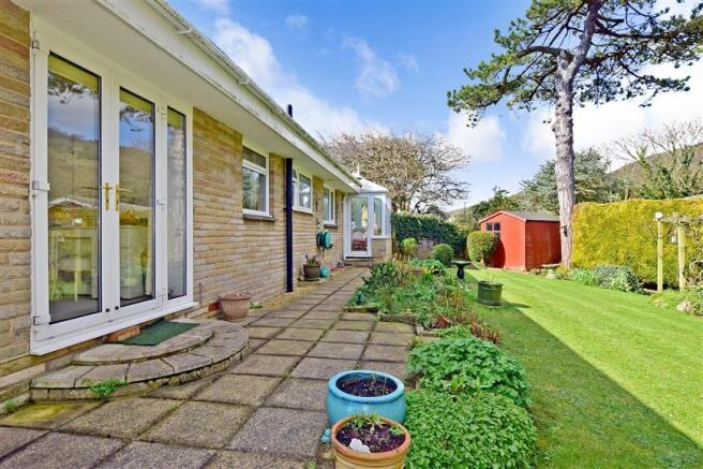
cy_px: 234
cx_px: 352
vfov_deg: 63.2
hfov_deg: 85.4
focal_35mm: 20
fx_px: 381
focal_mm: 13
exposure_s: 1/200
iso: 400
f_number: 18
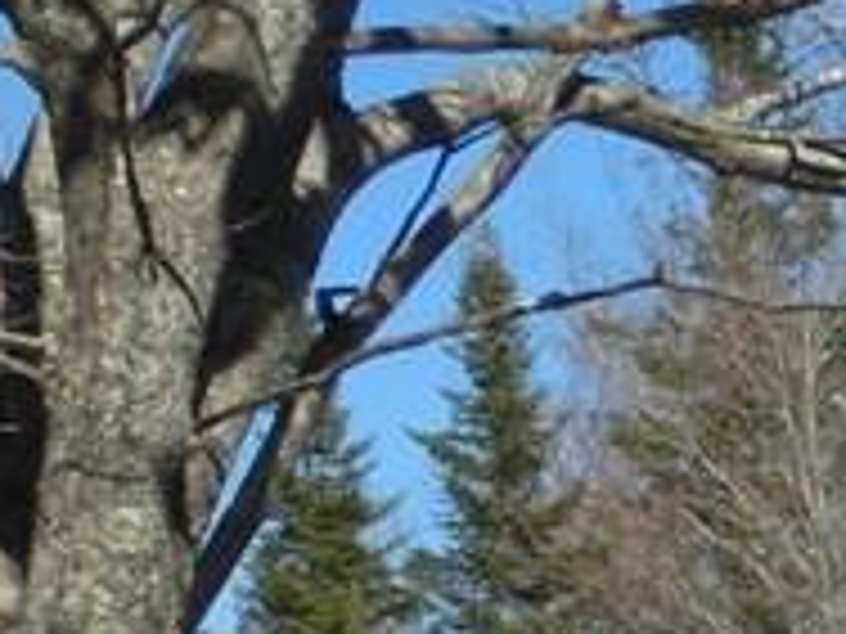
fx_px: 4937
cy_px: 1556
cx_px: 2187
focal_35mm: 202
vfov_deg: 6.9
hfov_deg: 8.7
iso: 64
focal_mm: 6.6
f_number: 10
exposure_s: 1/102
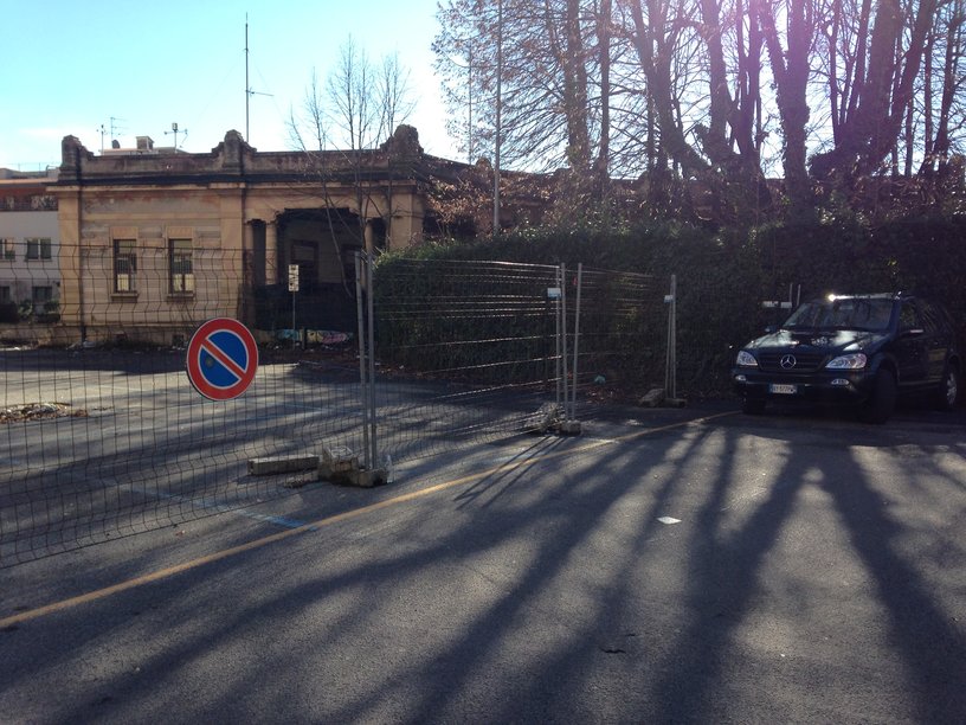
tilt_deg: -4.7
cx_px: 483
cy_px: 362
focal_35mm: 33
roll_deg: -1.0
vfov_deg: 42.9
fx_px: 921
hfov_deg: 55.4
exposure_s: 1/669
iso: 50
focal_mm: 4.12
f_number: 2.4
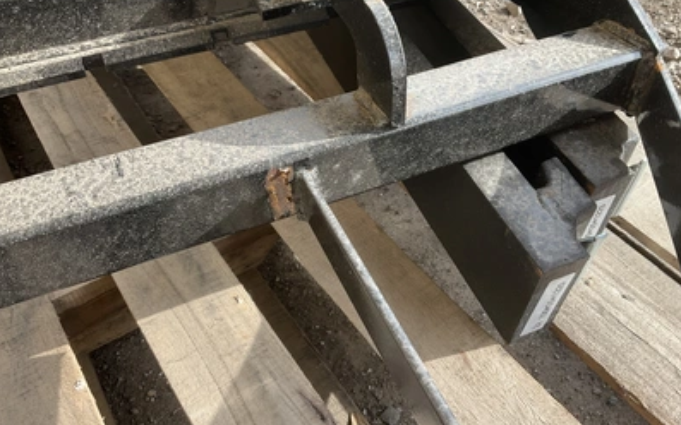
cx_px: 340
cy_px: 218
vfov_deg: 40.6
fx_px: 575
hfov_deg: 61.2
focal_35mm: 31
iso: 25
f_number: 1.8
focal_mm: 3
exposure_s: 1/303
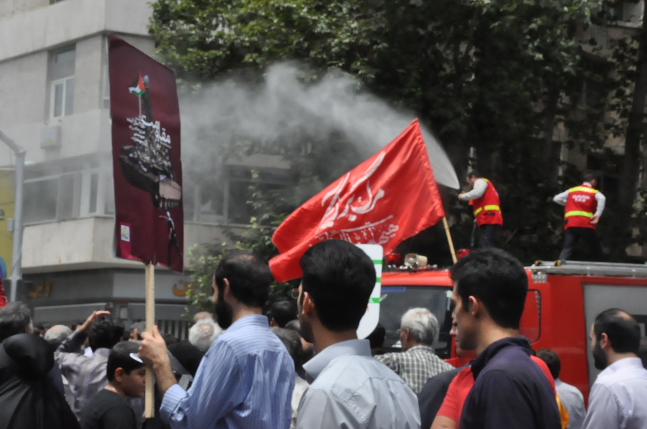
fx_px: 1212
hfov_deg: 29.9
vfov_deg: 20.1
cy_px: 214
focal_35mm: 68
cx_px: 324
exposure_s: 1/400
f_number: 20
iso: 2000
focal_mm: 45
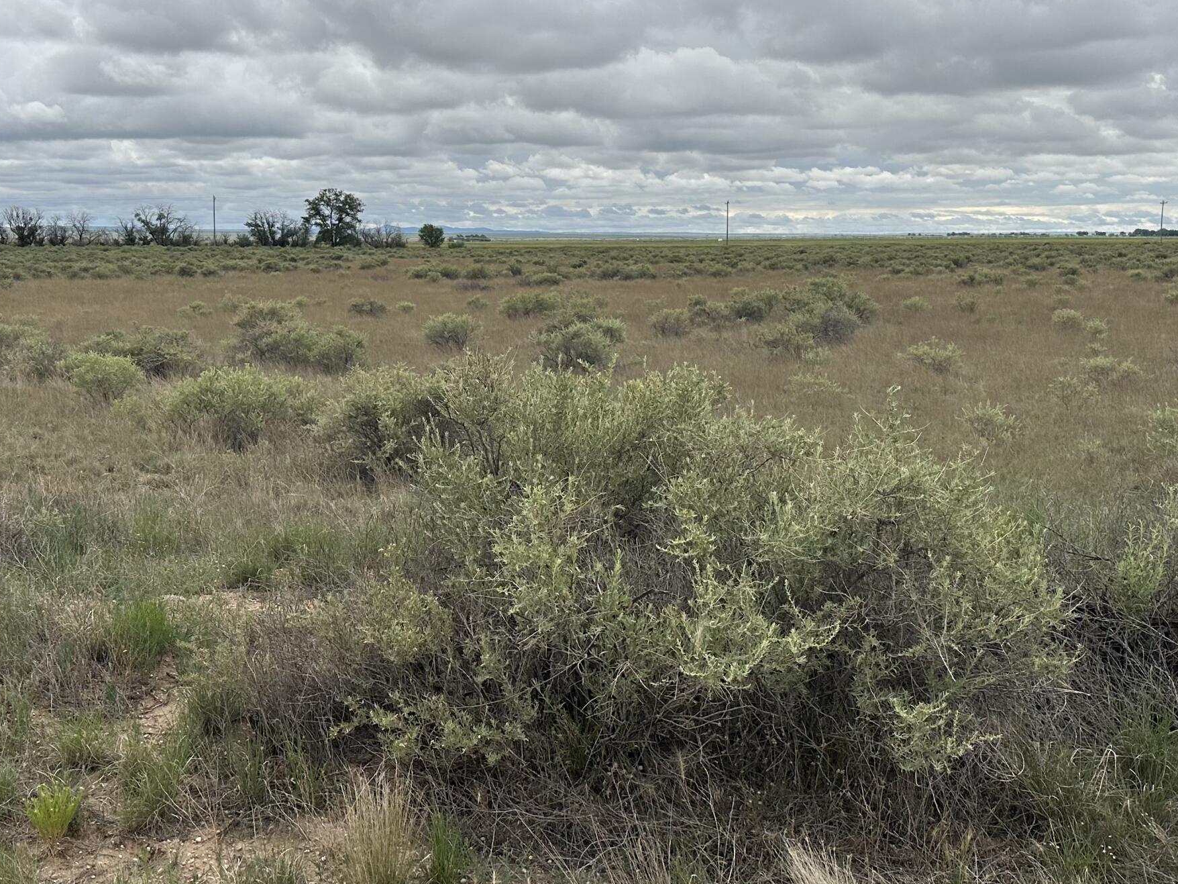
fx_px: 1395
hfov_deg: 45.6
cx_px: 492
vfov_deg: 35.1
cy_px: 406
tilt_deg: -6.3
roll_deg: -0.5
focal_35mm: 41
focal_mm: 6.86
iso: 80
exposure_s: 1/5525
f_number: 1.78
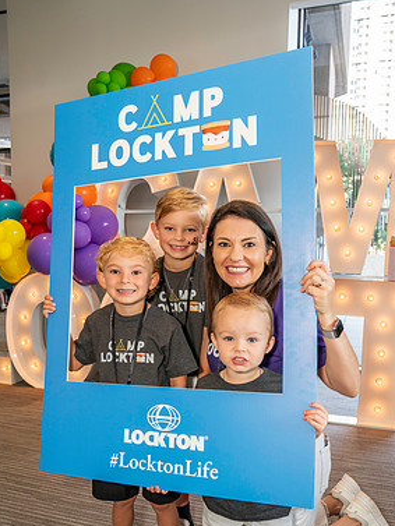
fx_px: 471
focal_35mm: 31
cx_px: 204
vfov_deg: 57.9
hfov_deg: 45.5
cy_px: 311
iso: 1000
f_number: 4.5
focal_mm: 27
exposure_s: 1/200
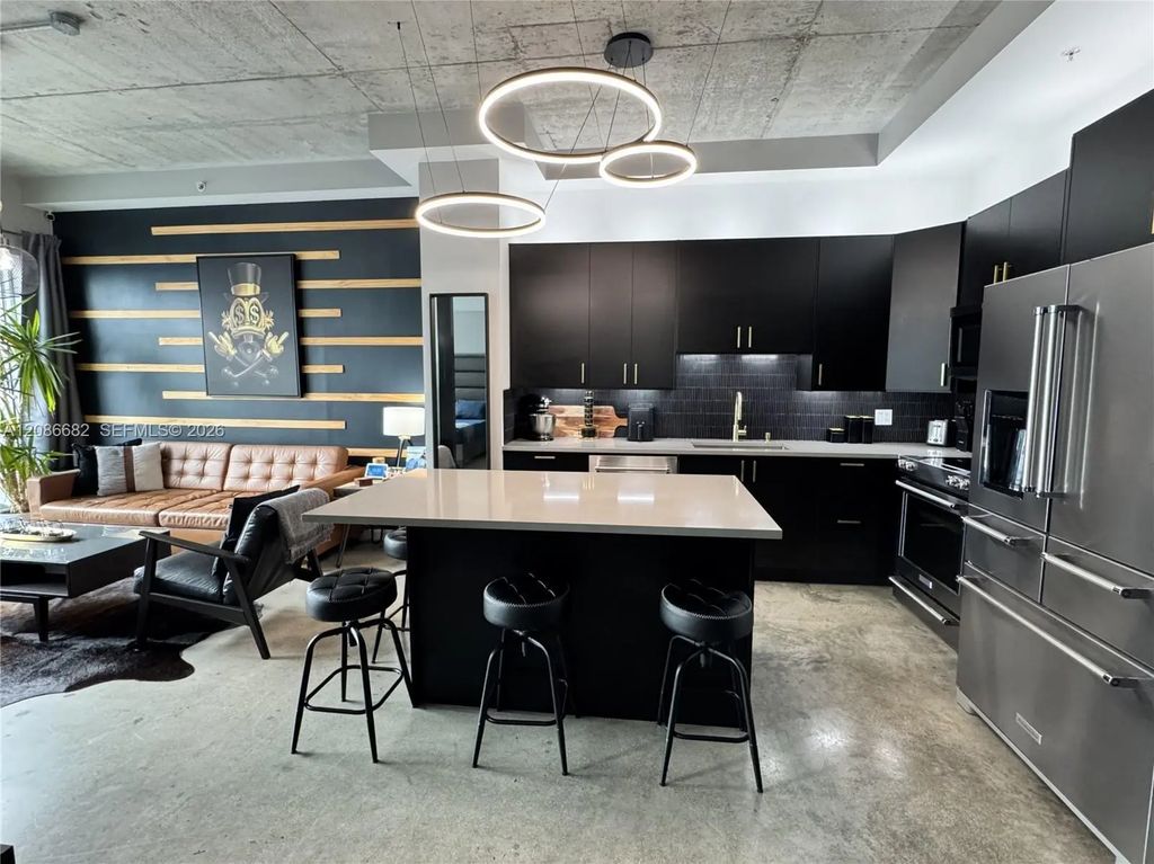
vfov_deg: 81.7
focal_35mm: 15
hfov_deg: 98.2
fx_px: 500
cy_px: 432
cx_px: 577
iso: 320
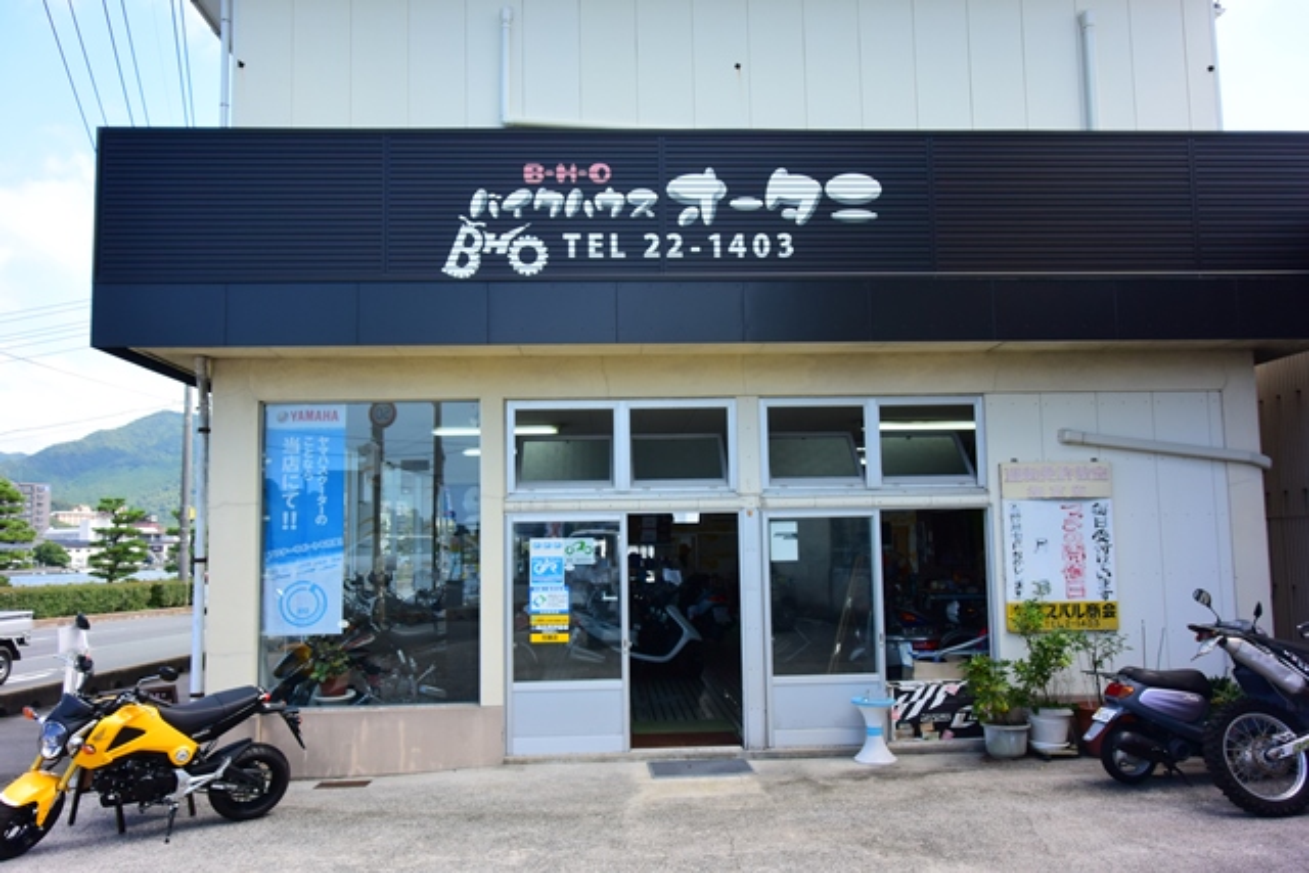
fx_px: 982
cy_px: 436
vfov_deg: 48.0
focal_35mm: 27
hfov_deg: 67.4
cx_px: 654
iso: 160
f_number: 3.5
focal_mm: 10
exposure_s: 1/400
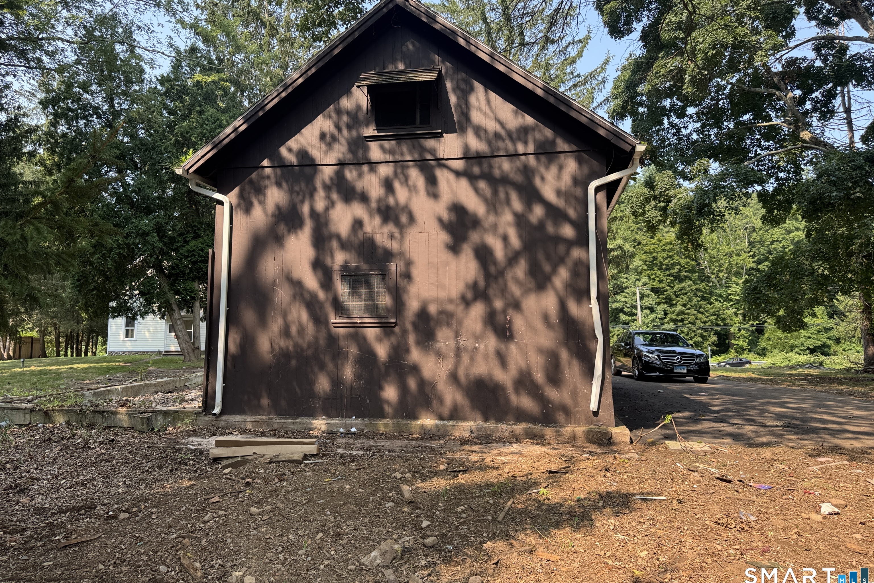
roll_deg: +0.3
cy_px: 263
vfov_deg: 51.2
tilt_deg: +7.7
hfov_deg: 71.5
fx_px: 607
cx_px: 437
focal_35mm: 25
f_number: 1.78
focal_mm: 6.76
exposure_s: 1/639
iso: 80
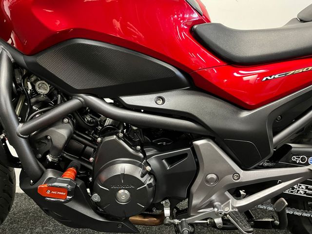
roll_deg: +0.4
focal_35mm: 26
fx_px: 234
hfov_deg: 67.3
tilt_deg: -6.0
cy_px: 117
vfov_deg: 53.1
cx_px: 156
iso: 500
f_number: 1.6
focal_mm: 5.1
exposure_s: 1/33
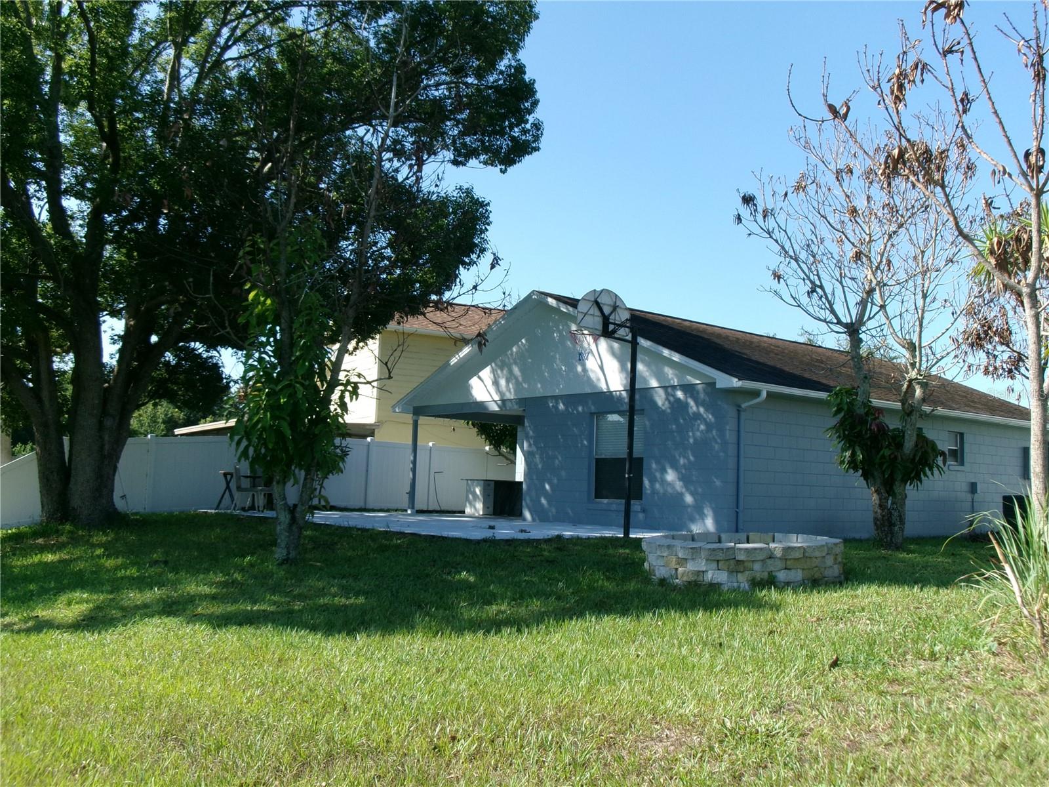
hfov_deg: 51.4
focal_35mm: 36
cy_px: 394
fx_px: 1091
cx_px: 524
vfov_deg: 39.7
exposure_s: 1/70
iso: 100
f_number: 11.8
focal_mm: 6.4
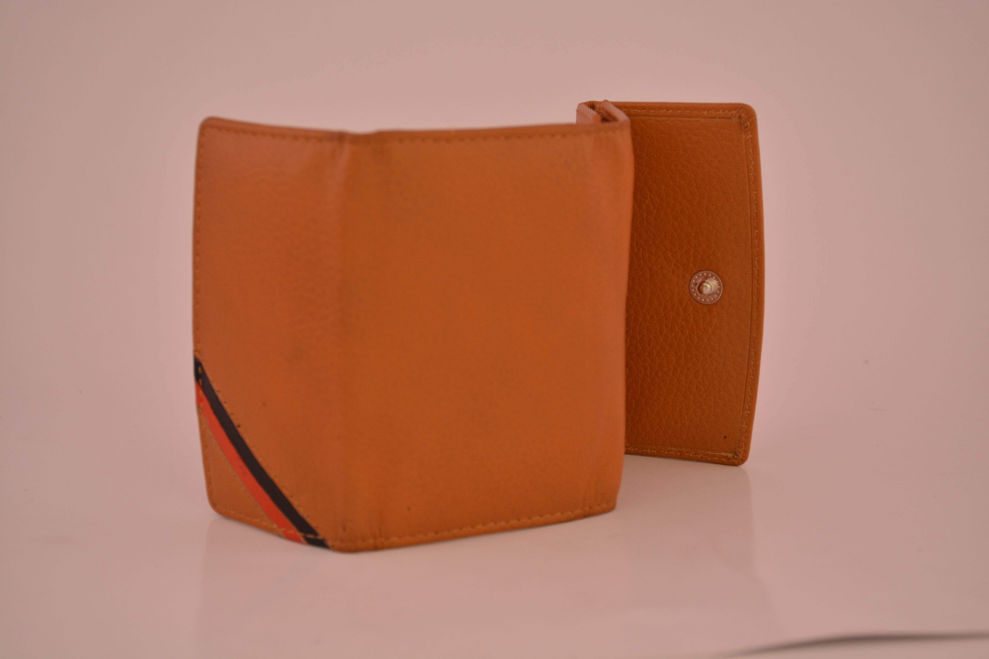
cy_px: 330
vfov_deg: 21.6
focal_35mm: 63
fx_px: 1731
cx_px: 494
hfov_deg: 31.9
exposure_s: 1/60
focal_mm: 42
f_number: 6.3
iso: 640
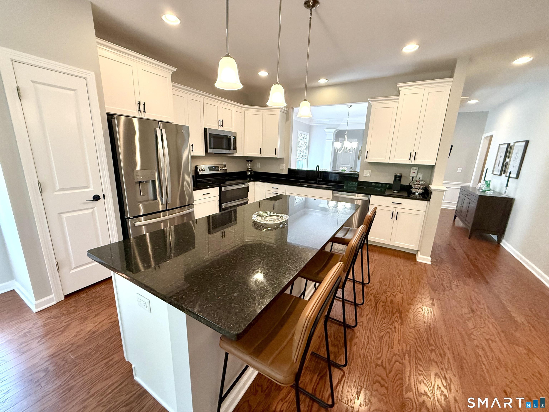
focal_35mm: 14
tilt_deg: -13.6
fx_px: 222
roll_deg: -2.4
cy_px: 206
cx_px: 274
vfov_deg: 85.7
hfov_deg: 102.1
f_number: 2.2
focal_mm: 2.22
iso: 320
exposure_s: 1/99
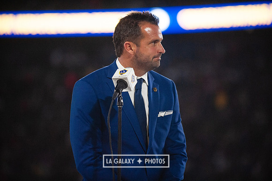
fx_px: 1510
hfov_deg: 10.3
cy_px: 90
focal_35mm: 200
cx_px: 136
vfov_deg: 6.9
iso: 3200
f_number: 2.8
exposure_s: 1/2000
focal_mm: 200
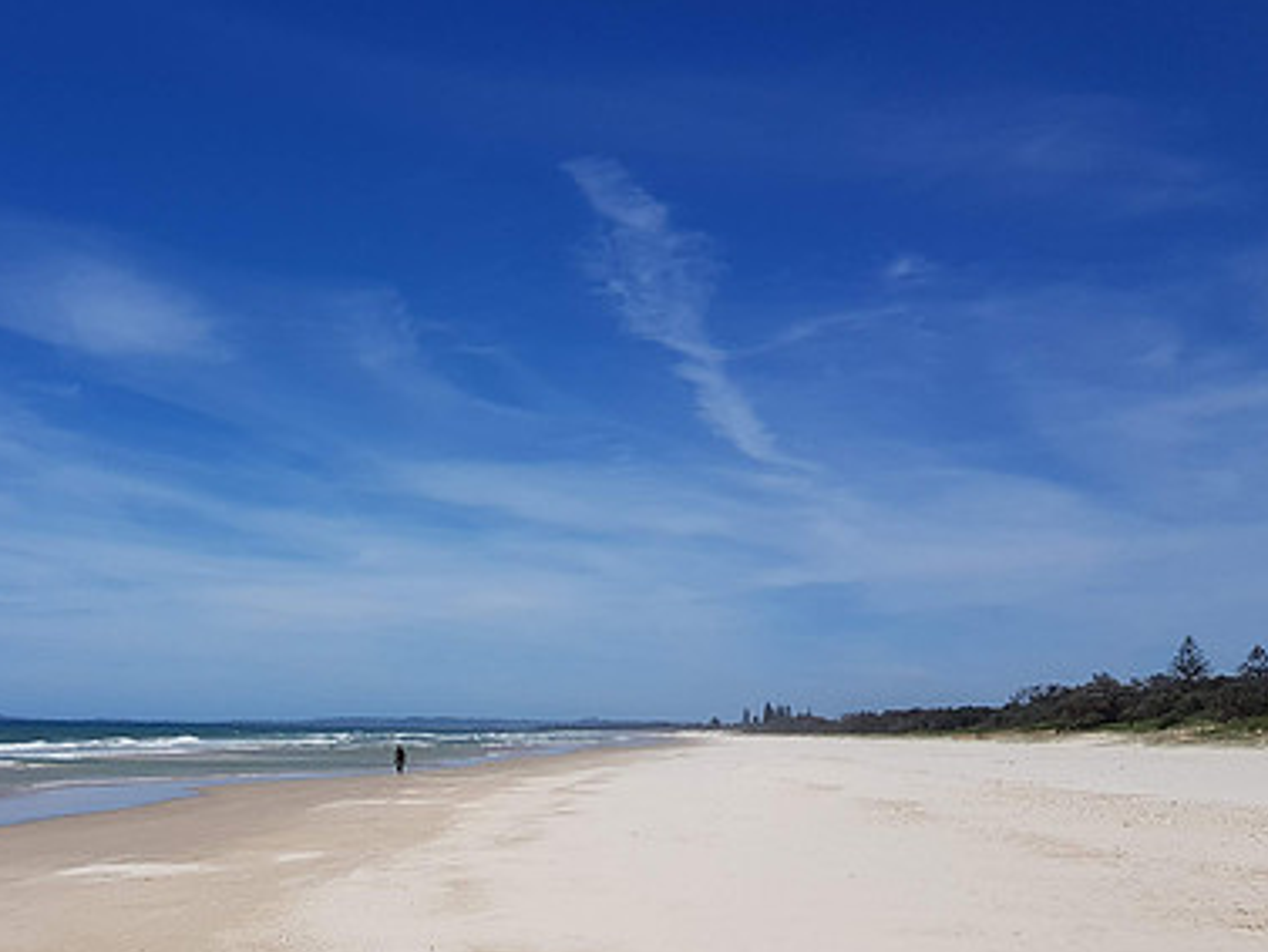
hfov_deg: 45.1
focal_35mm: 40
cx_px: 313
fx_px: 1466
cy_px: 560
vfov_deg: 35.9
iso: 40
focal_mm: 4.2
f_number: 1.7
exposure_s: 1/5312
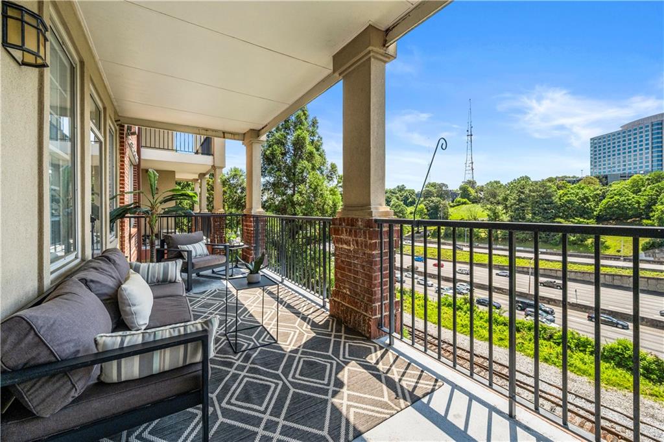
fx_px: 258
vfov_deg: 81.2
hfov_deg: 104.3
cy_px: 221
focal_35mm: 14
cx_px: 332
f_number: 8
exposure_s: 1/800
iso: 640
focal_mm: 14
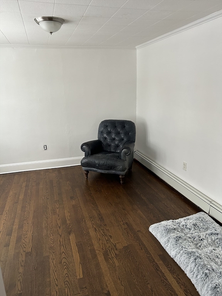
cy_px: 148
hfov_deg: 53.1
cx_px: 111
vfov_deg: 67.3
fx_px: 222
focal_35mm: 26
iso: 200
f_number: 1.5
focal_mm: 5.7
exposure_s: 1/60
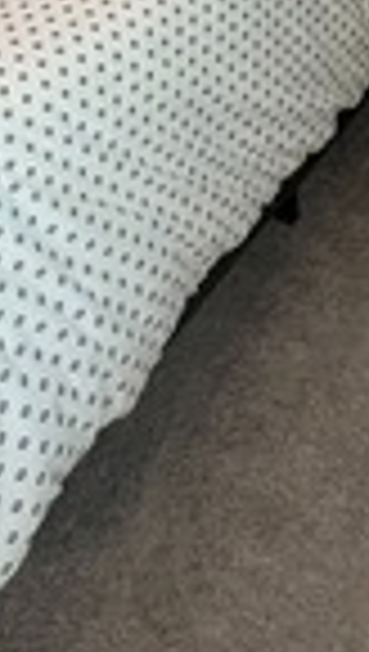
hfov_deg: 17.1
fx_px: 1126
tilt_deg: -8.9
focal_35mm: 65
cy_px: -366
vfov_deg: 24.1
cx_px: -153
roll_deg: +6.5
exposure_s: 1/60
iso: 125
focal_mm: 1.57
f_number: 1.8
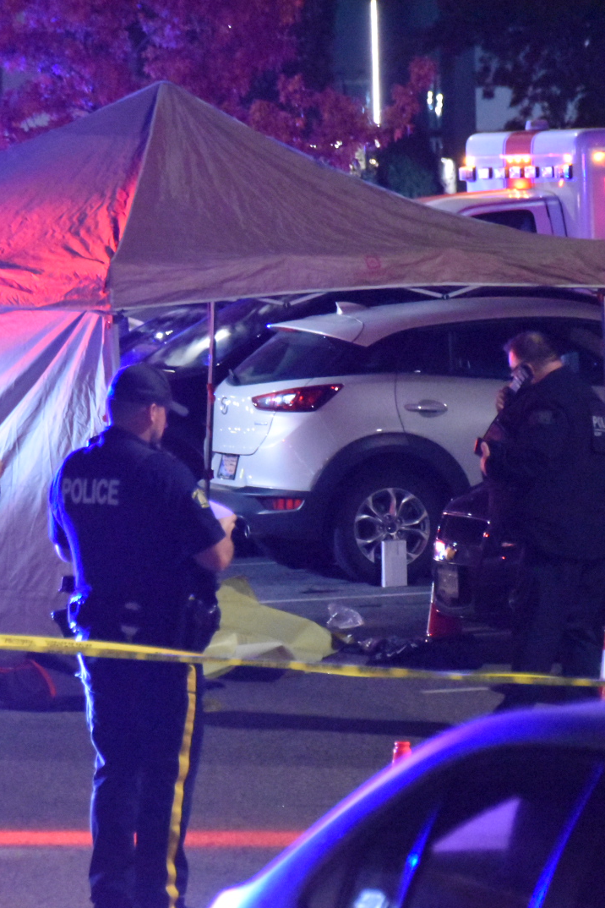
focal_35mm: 294
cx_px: 315
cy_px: 456
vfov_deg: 7.0
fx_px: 7411
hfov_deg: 4.7
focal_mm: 130
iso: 12800
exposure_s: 1/50
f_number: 6
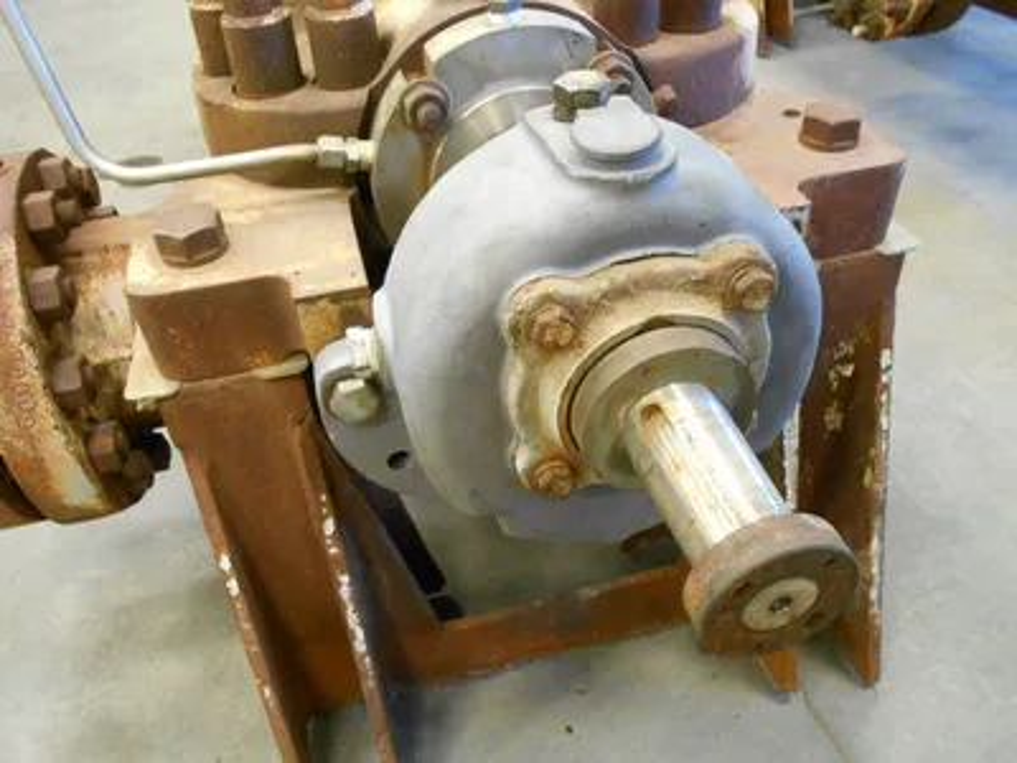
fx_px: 881
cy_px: 382
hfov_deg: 60.0
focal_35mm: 30
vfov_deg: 46.8
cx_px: 508
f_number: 3.4
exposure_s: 1/13
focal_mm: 5.1
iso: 400
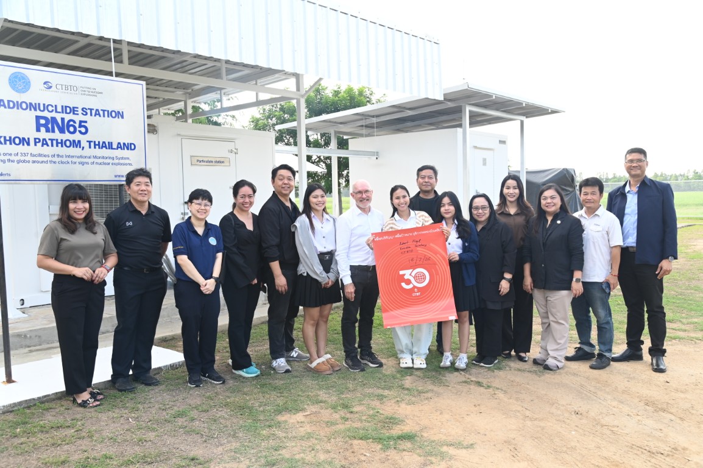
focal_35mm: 30
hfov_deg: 62.0
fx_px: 585
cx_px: 352
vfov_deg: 43.6
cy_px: 234
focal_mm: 30
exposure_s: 1/200
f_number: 5.6
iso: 640
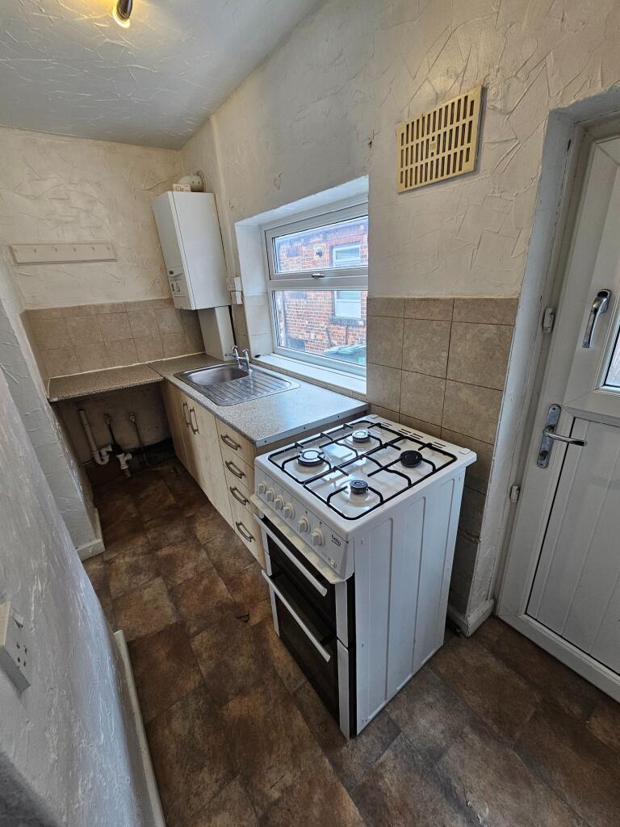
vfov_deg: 106.2
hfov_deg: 89.9
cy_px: 414
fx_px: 310
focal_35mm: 13
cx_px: 310
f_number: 2.2
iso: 64
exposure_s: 1/50
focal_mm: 2.2
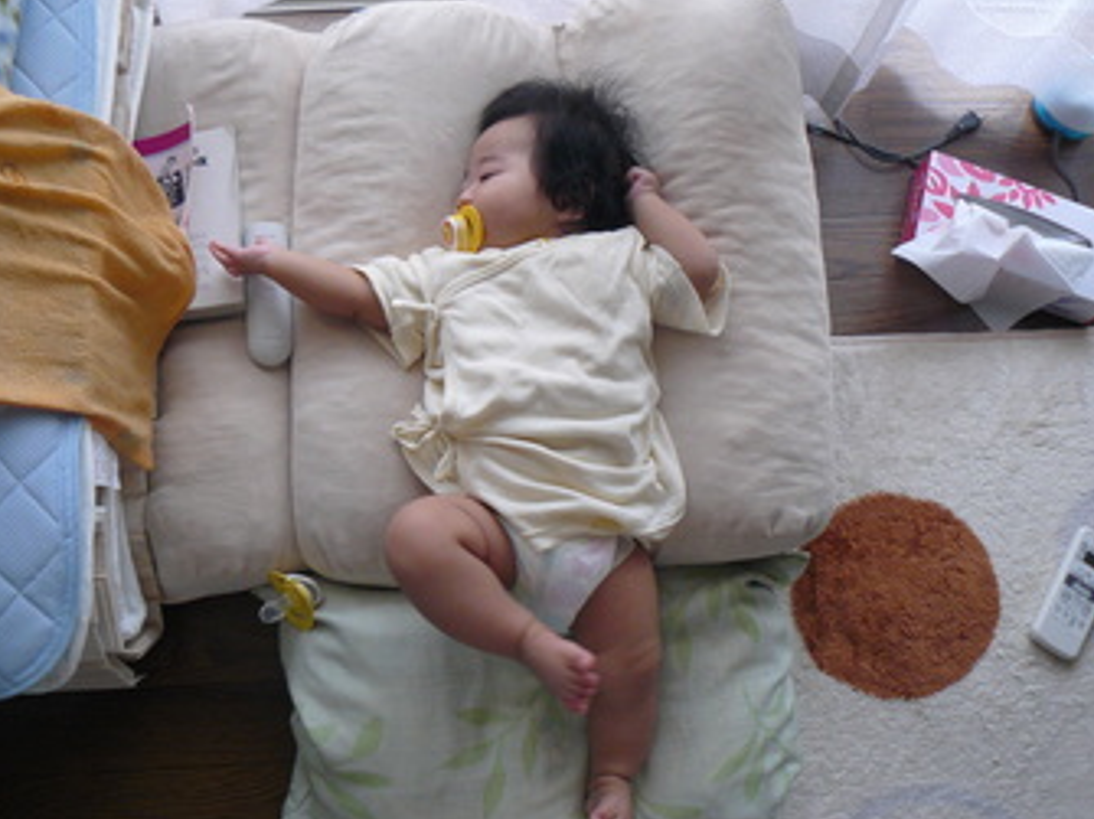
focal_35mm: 43
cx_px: 562
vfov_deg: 33.6
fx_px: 1358
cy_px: 375
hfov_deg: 43.9
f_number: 2.8
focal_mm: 6
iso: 125
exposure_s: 1/30
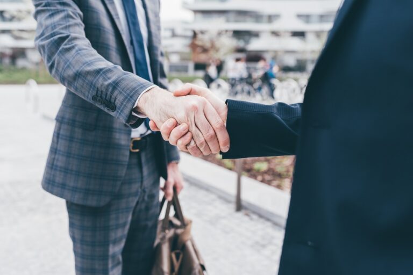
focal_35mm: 35
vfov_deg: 37.9
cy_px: 138
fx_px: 401
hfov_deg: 54.4
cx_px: 206
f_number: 3.5
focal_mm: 35
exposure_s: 1/640
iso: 250
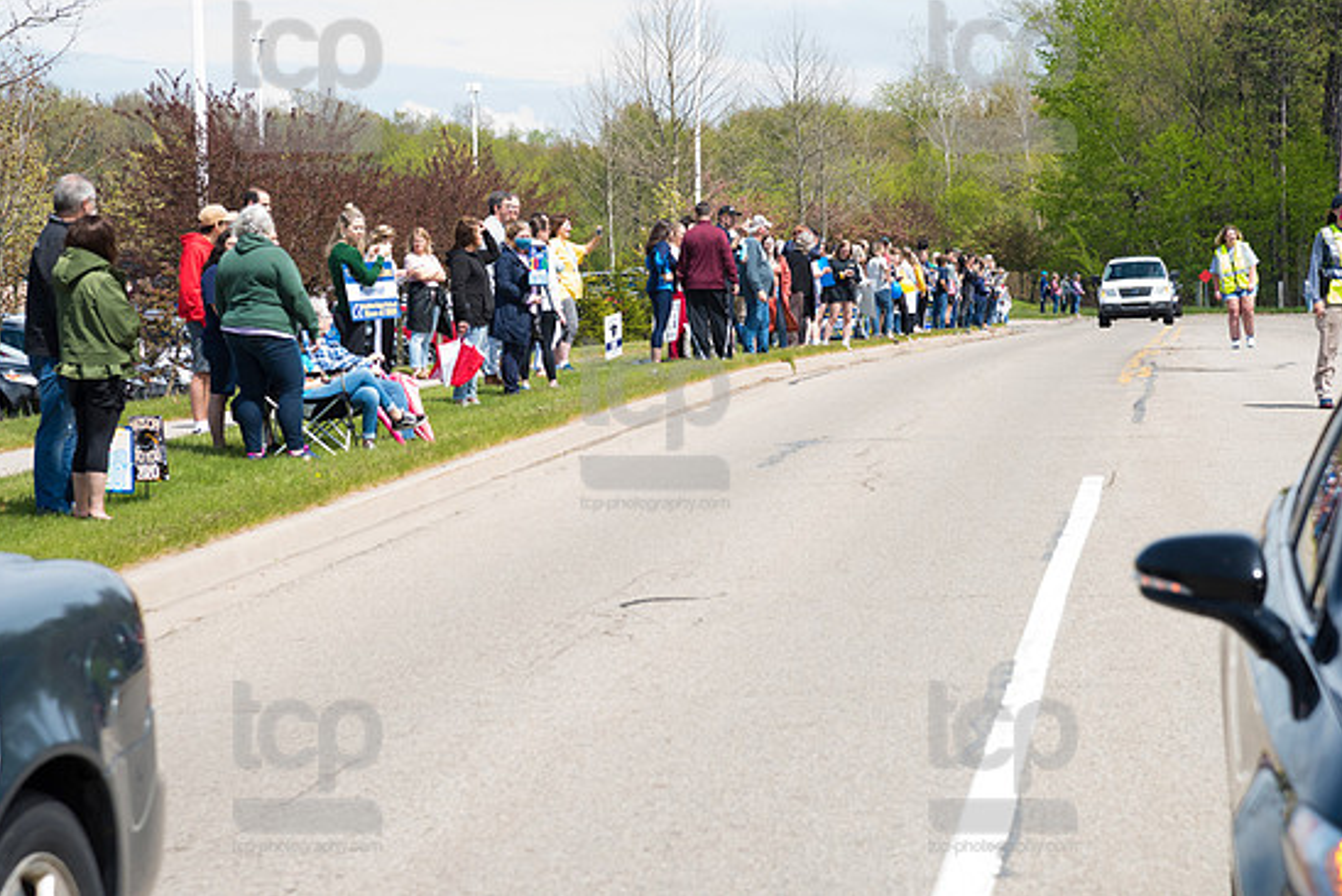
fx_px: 4737
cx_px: 656
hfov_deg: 16.1
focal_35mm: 127
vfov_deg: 10.8
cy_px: 425
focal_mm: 120
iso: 1000
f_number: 7.1
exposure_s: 1/800
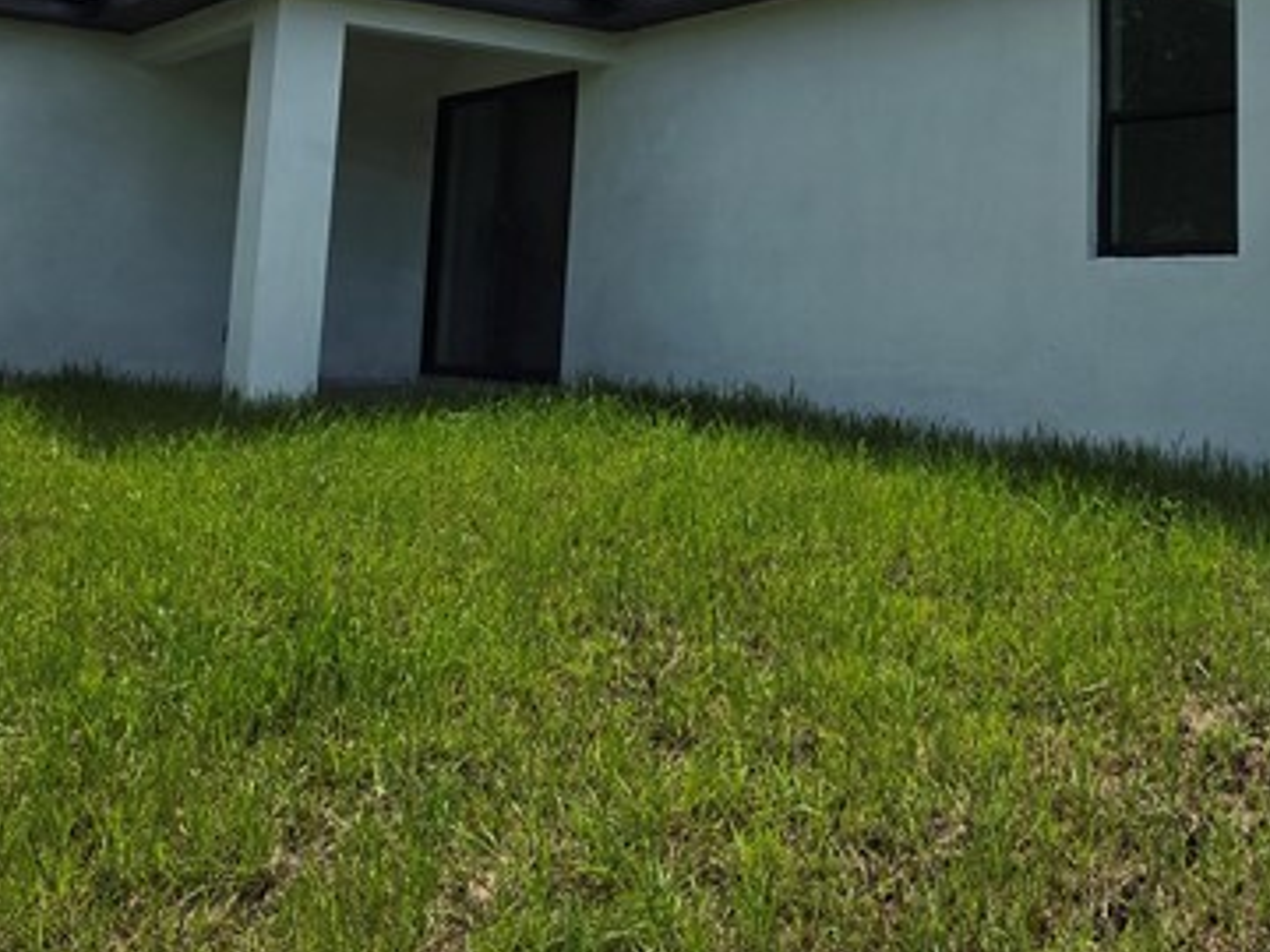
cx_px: 974
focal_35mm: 37
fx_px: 1357
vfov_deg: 36.5
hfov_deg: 48.0
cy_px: 116
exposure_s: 1/3151
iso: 32
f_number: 1.9
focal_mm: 2.2
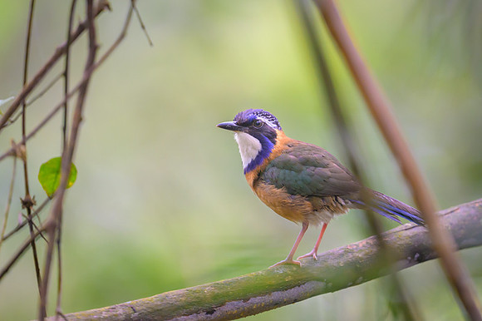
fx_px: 7152
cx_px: 272
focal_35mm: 535
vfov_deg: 2.6
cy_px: 116
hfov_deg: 3.9
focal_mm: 400
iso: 3200
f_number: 2.8
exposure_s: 1/250
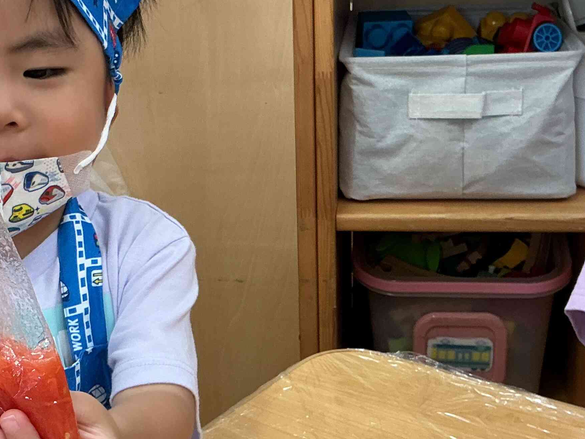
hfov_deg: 29.0
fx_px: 1132
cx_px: 278
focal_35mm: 67
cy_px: 259
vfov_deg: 21.9
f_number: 1.8
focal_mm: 3
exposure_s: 1/50
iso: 64
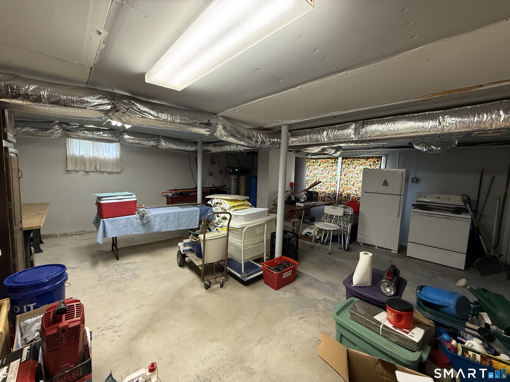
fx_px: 206
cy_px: 191
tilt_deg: -4.6
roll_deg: -2.1
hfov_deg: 102.1
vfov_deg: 85.7
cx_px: 255
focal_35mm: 14
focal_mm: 2.22
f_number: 2.2
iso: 320
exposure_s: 1/60
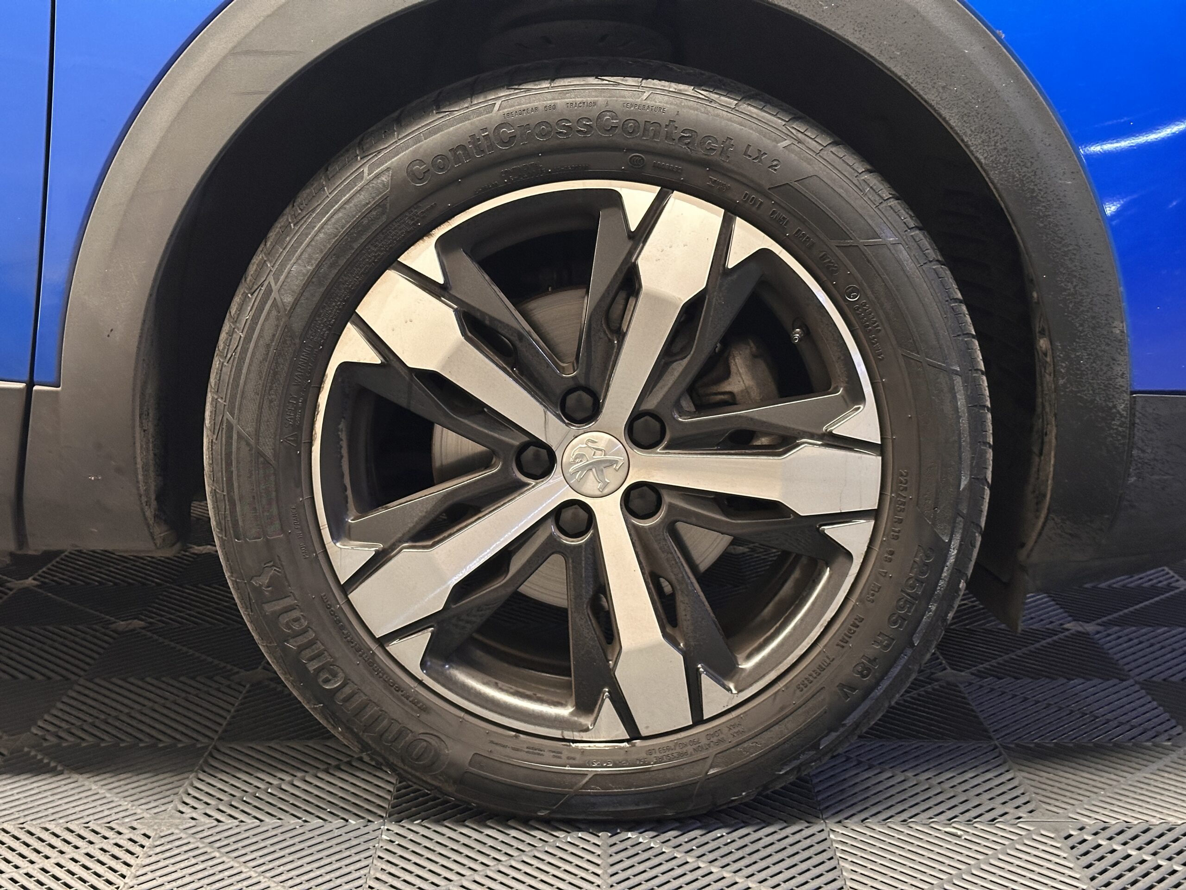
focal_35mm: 48
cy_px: 445
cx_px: 593
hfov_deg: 39.7
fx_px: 1645
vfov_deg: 30.3
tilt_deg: -9.6
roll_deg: +0.4
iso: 400
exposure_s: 1/33
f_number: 1.78
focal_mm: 6.86
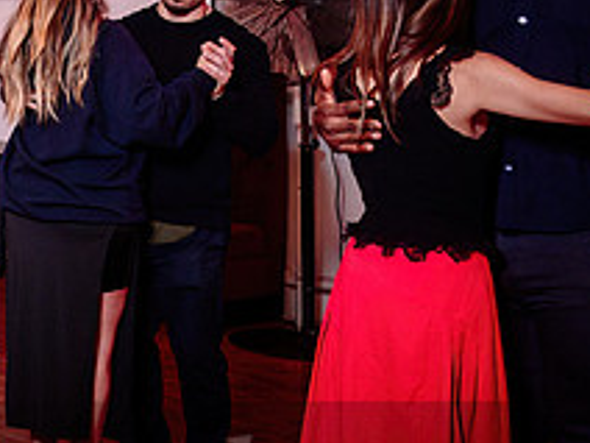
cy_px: 69
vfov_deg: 17.8
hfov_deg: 20.9
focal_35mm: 82
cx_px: -249
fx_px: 1398
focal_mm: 28
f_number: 2.8
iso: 500
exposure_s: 1/100
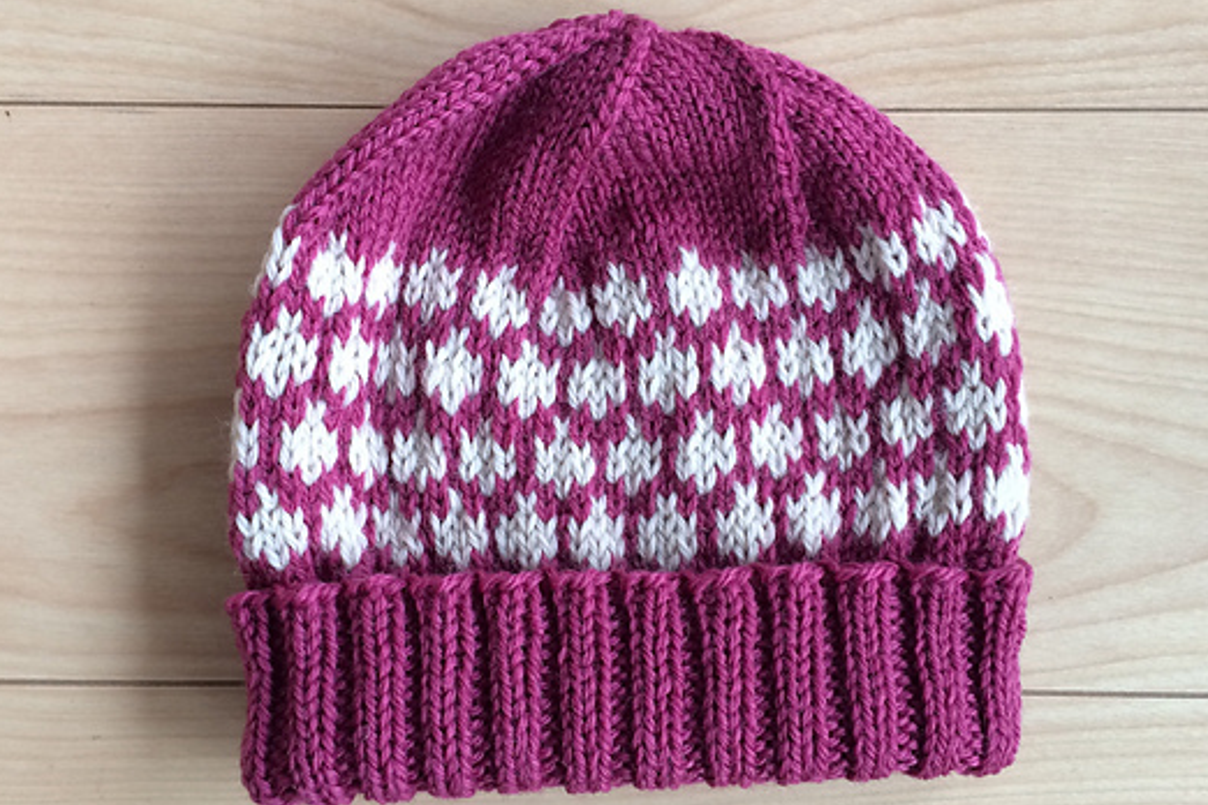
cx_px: 597
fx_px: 1241
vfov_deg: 35.9
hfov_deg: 51.9
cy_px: 426
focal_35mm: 37
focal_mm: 4.15
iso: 64
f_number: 2.2
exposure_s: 1/30
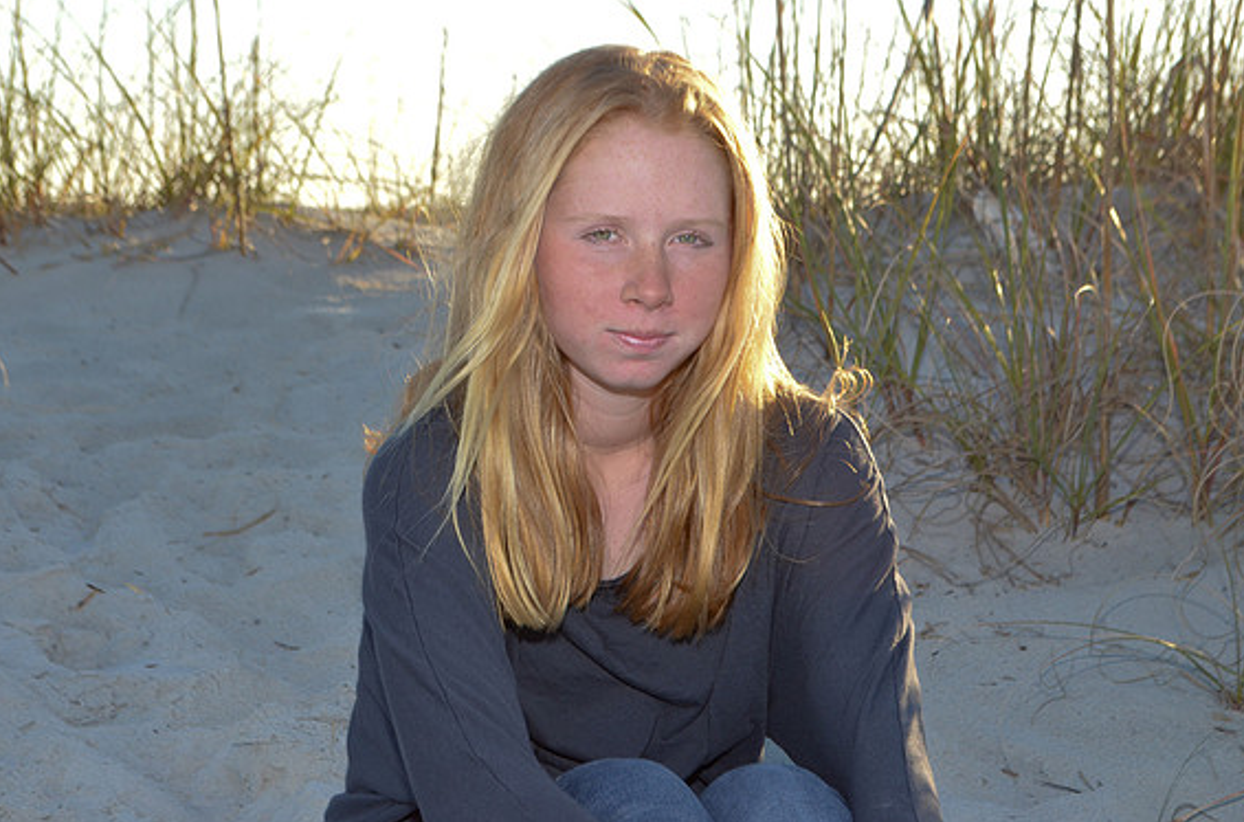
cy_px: 404
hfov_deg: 25.4
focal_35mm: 80
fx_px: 2757
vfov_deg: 17.0
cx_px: 631
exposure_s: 1/200
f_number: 11
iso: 400
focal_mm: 52
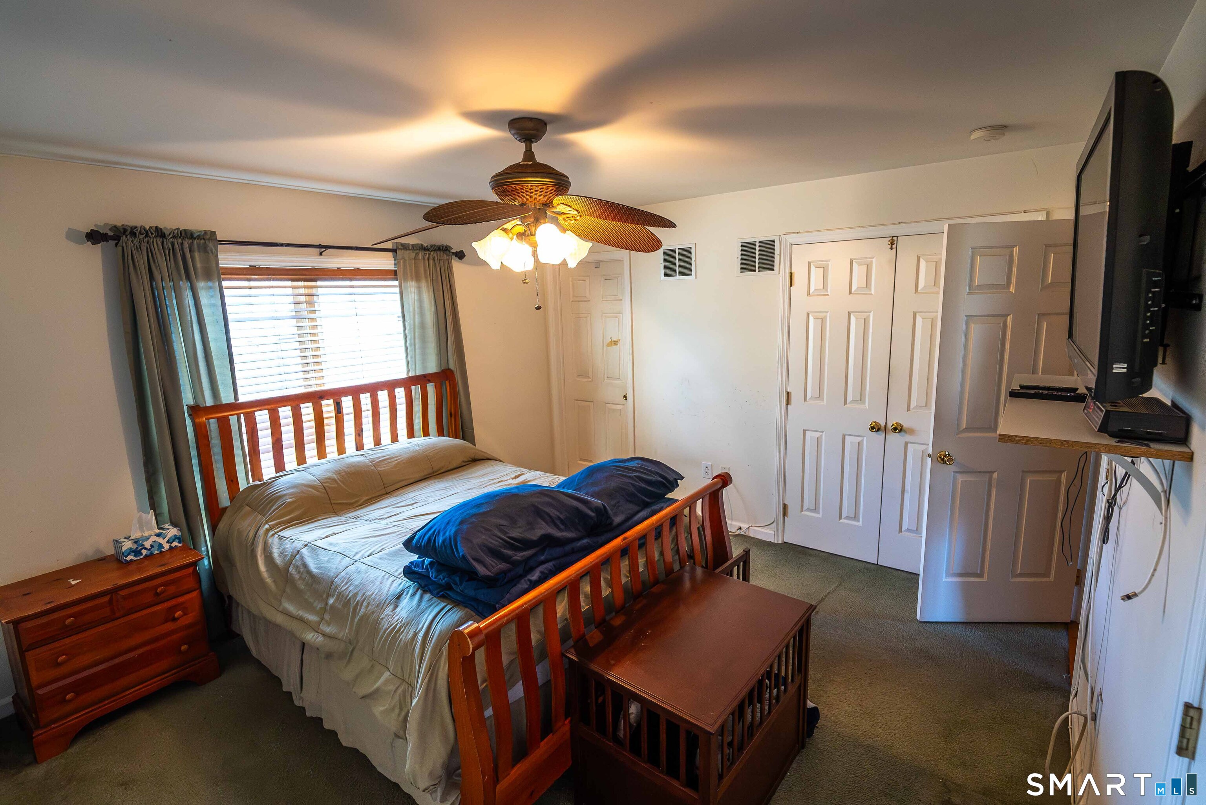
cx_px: 603
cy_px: 402
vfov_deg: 73.8
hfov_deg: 96.7
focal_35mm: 16
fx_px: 536
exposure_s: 1/160
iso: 4000
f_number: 4
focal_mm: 16
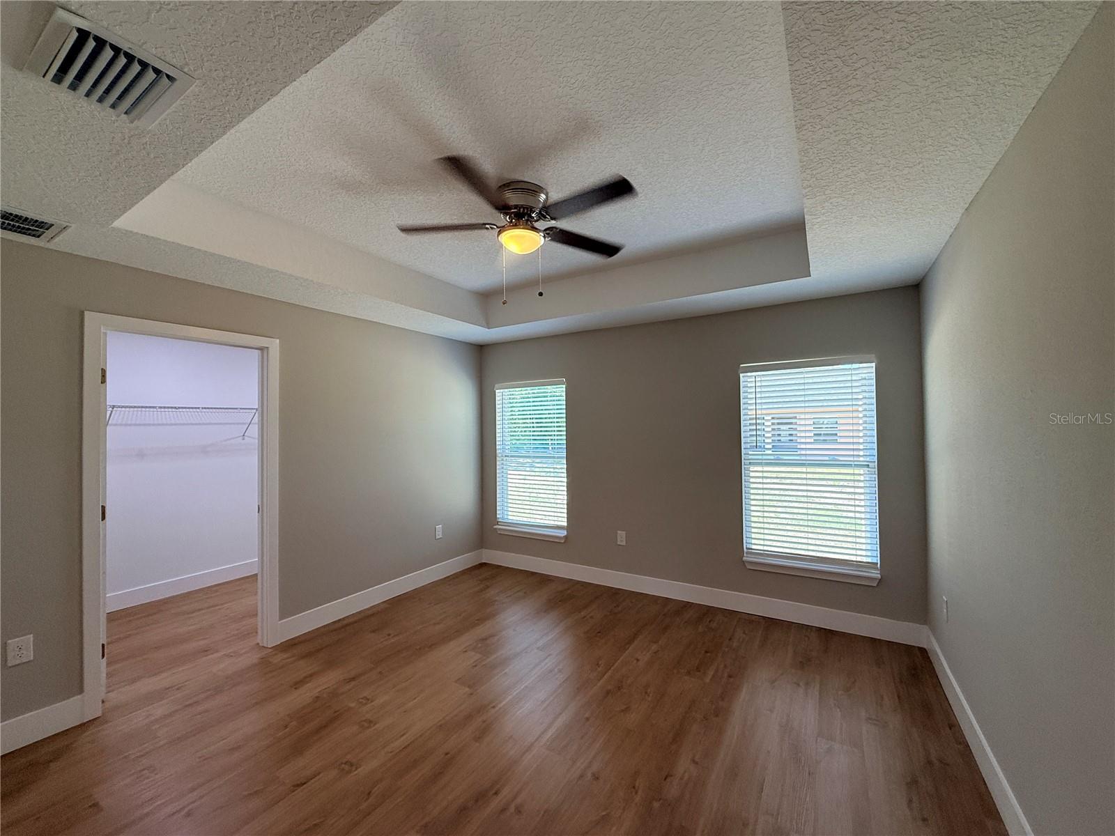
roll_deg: +1.2
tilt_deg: +1.9
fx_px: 451
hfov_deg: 102.1
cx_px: 558
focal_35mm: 14
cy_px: 418
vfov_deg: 85.7
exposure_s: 1/120
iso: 160
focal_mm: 2.22
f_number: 2.2
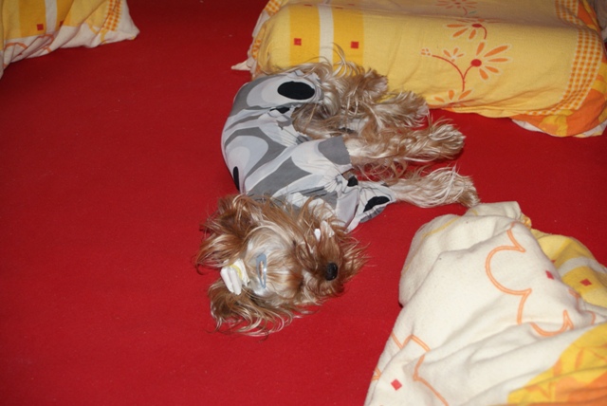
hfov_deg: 29.8
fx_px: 1139
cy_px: 203
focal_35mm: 68
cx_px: 304
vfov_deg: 20.2
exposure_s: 1/80
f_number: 5.6
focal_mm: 45
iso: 400
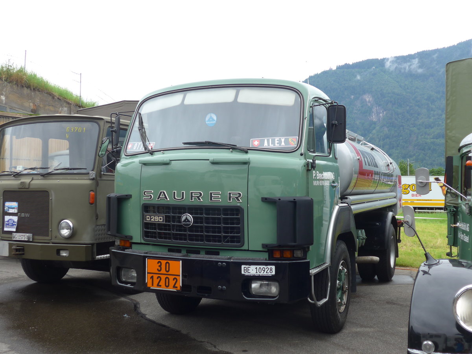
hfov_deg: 47.9
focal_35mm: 39
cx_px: 236
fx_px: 532
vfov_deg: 36.8
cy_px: 177
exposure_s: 1/250
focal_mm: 8
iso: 80
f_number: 2.8
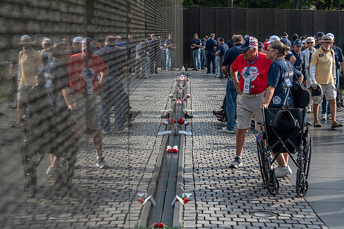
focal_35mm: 65
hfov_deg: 30.8
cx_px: 175
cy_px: 90
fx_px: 625
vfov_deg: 20.8
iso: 100
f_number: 5
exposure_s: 1/160
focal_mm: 48
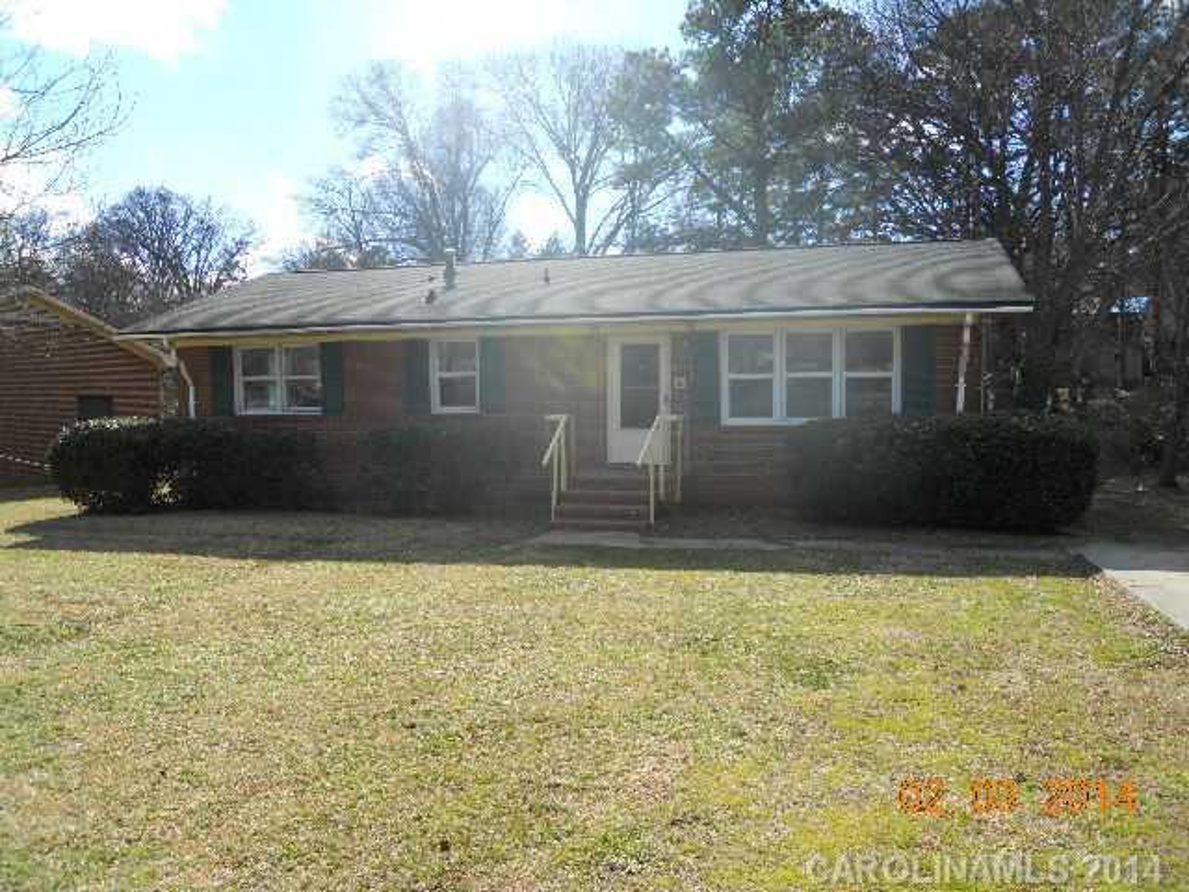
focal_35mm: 28
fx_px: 962
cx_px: 594
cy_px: 446
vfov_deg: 49.7
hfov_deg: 63.4
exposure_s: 1/800
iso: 80
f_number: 2.7
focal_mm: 5
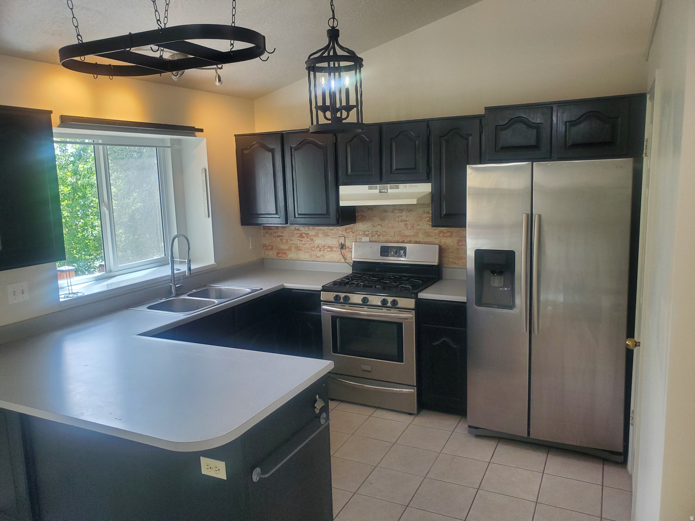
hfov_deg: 67.3
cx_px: 348
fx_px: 522
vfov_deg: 53.1
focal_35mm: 26
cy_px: 260
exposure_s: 1/120
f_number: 2.4
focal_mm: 4.3
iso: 250
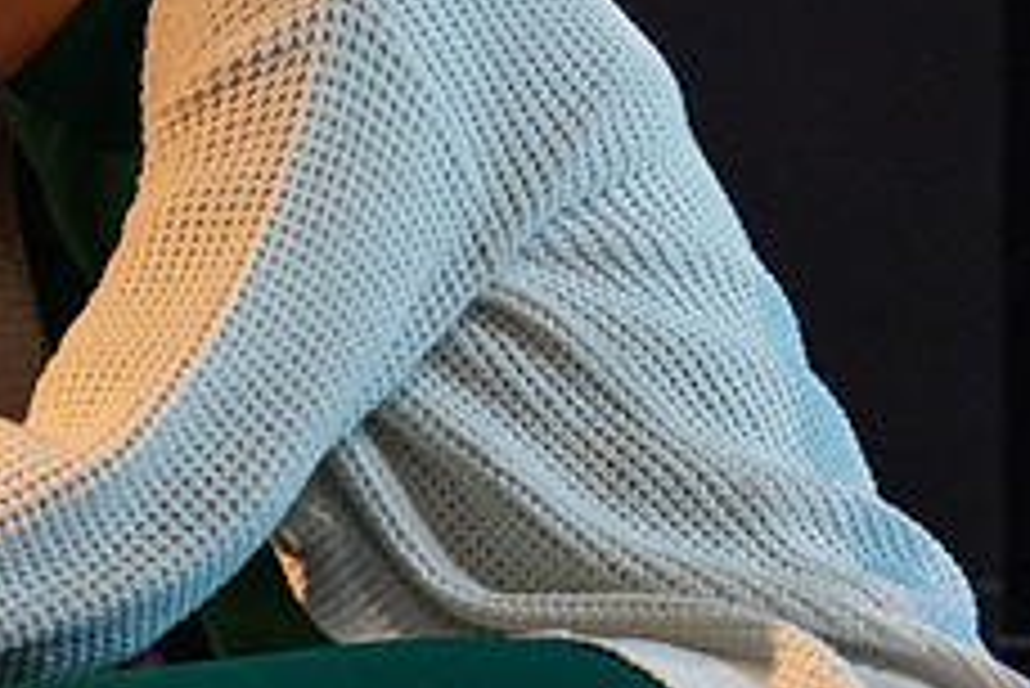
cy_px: 20
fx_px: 6527
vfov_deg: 6.0
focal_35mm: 228
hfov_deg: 8.9
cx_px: -225
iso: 6400
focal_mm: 80
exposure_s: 1/100
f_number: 5.6
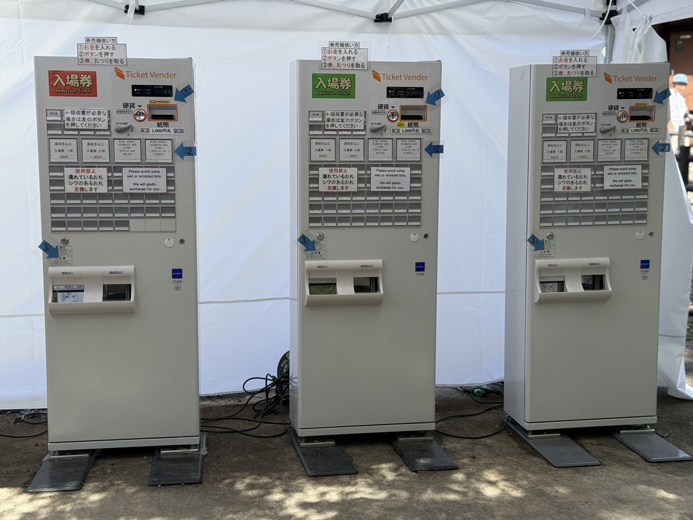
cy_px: 260
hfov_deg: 39.7
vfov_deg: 30.3
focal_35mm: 48
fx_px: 961
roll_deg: +1.3
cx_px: 346
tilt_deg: -7.9
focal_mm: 6.76
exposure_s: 1/1055
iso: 64
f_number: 1.78
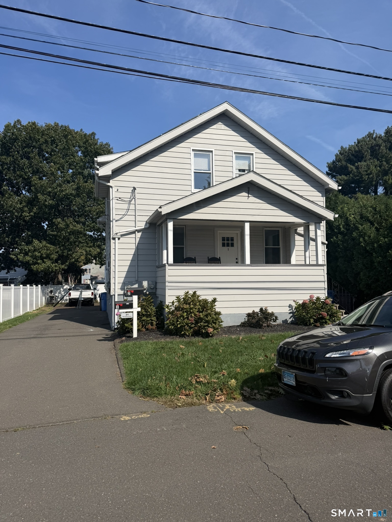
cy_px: 261
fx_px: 362
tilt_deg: +3.1
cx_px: 196
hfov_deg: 56.8
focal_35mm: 24
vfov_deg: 71.6
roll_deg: +0.8
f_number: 1.78
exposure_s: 1/6173
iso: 80
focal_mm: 6.76
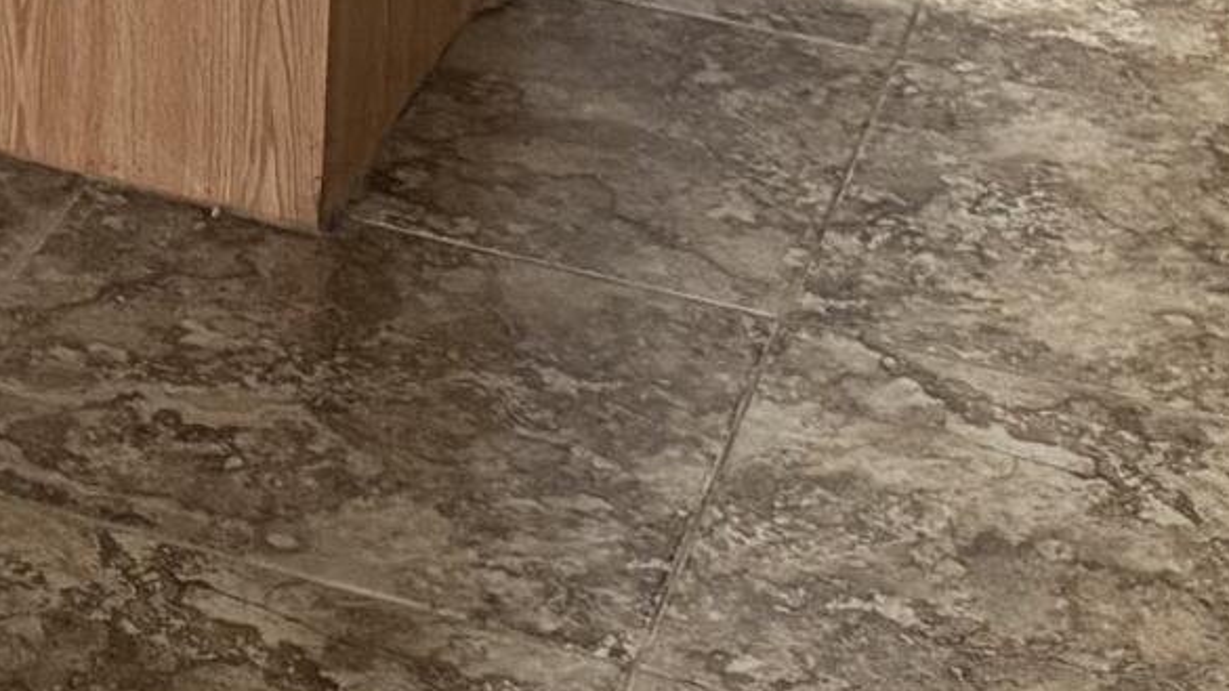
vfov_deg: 8.0
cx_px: -668
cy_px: -1258
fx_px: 4367
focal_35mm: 134
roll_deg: +0.0
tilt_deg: -8.4
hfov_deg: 14.8
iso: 320
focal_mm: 6.76
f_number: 1.78
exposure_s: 1/60
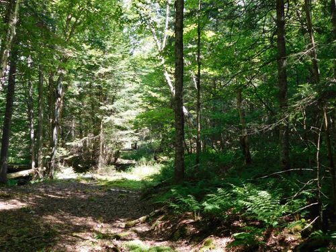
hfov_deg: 51.4
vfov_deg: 39.7
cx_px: 168
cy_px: 126
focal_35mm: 36
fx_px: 349
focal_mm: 6.3
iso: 125
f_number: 3.5
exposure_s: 1/100
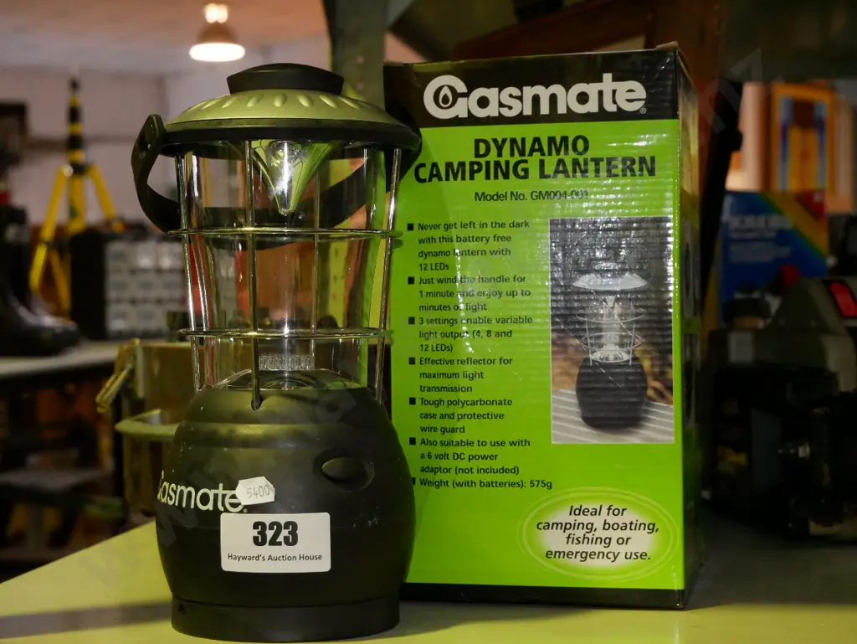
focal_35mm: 60
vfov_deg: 24.4
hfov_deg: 32.2
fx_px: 1486
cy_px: 322
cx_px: 428
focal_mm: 30
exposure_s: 1/125
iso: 3200
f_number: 5.6
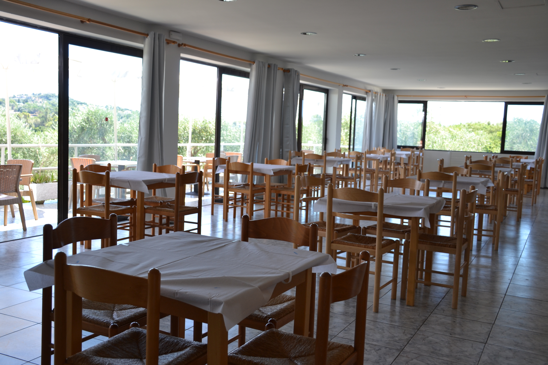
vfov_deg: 36.9
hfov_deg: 53.1
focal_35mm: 36
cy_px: 182
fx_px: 548
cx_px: 274
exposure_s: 1/80
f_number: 3.8
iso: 100
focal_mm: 24
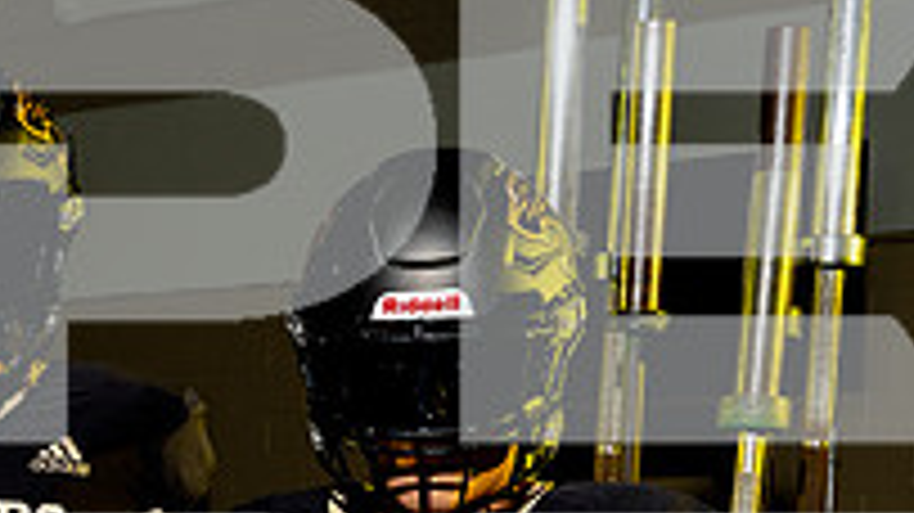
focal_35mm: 105
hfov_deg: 19.3
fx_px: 2544
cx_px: -153
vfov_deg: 11.1
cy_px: 754
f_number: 7.1
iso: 250
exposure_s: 1/250
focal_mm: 35
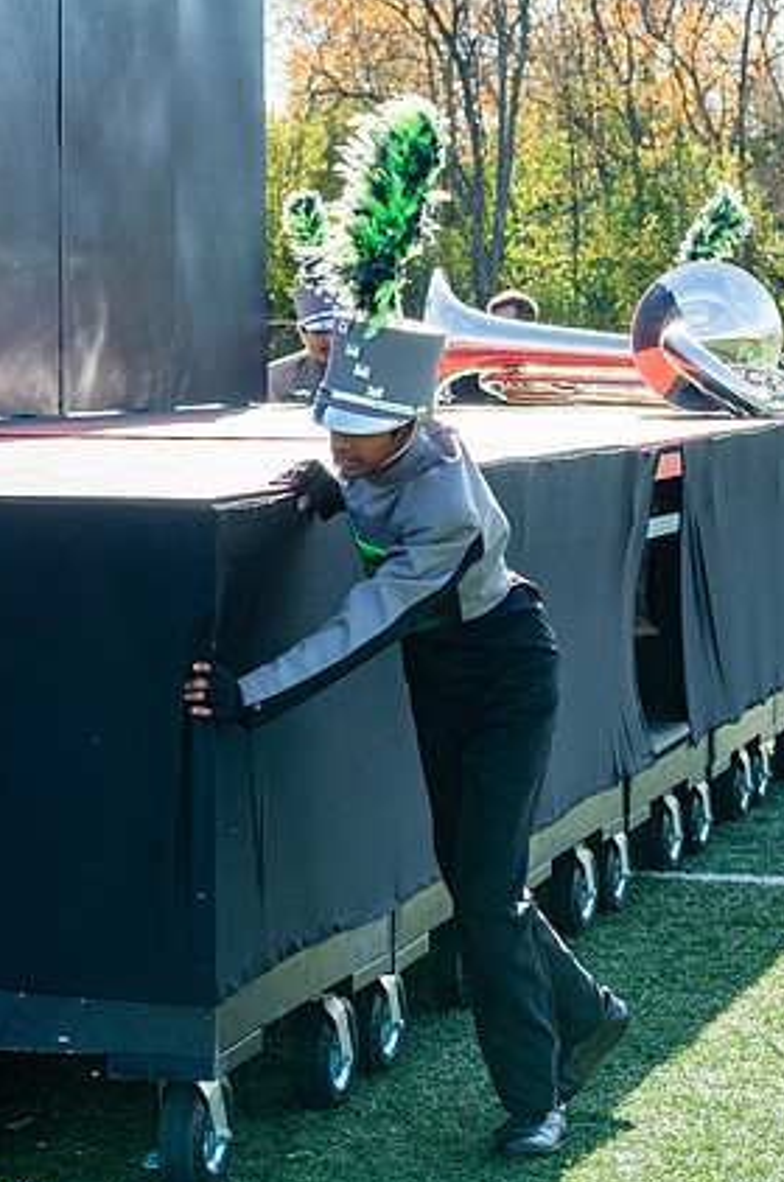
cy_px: 557
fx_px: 4228
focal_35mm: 129
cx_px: 610
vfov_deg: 15.9
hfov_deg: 10.6
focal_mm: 70
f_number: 9
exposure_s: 1/640
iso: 400
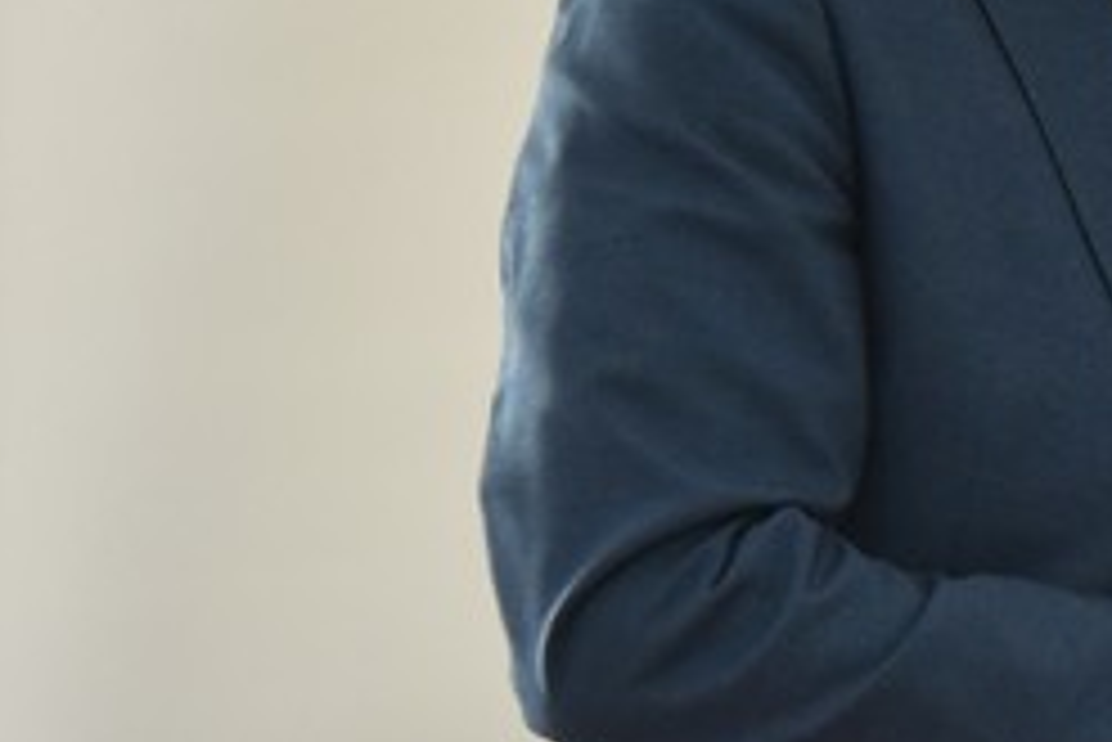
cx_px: 1553
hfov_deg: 9.7
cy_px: 340
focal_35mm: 206
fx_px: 6367
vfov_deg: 6.7
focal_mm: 62
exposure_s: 1/1000
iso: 5000
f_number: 4
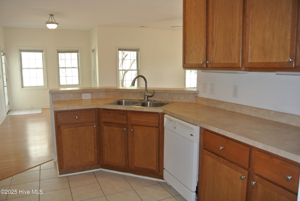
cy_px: 100
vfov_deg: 48.0
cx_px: 150
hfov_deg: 67.3
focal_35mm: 27
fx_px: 225
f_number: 3.5
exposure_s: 1/60
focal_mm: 10
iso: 200
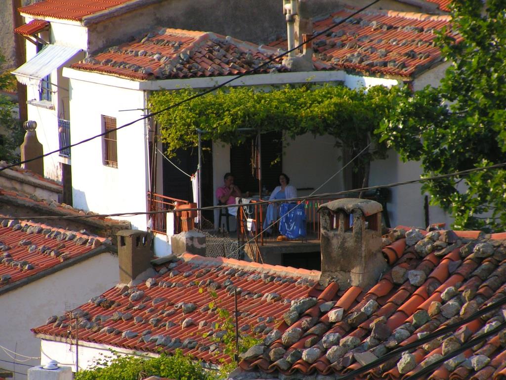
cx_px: 253
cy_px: 190
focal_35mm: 297
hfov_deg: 6.7
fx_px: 4341
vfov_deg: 5.0
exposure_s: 1/320
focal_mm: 45.4
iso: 50
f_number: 4.5
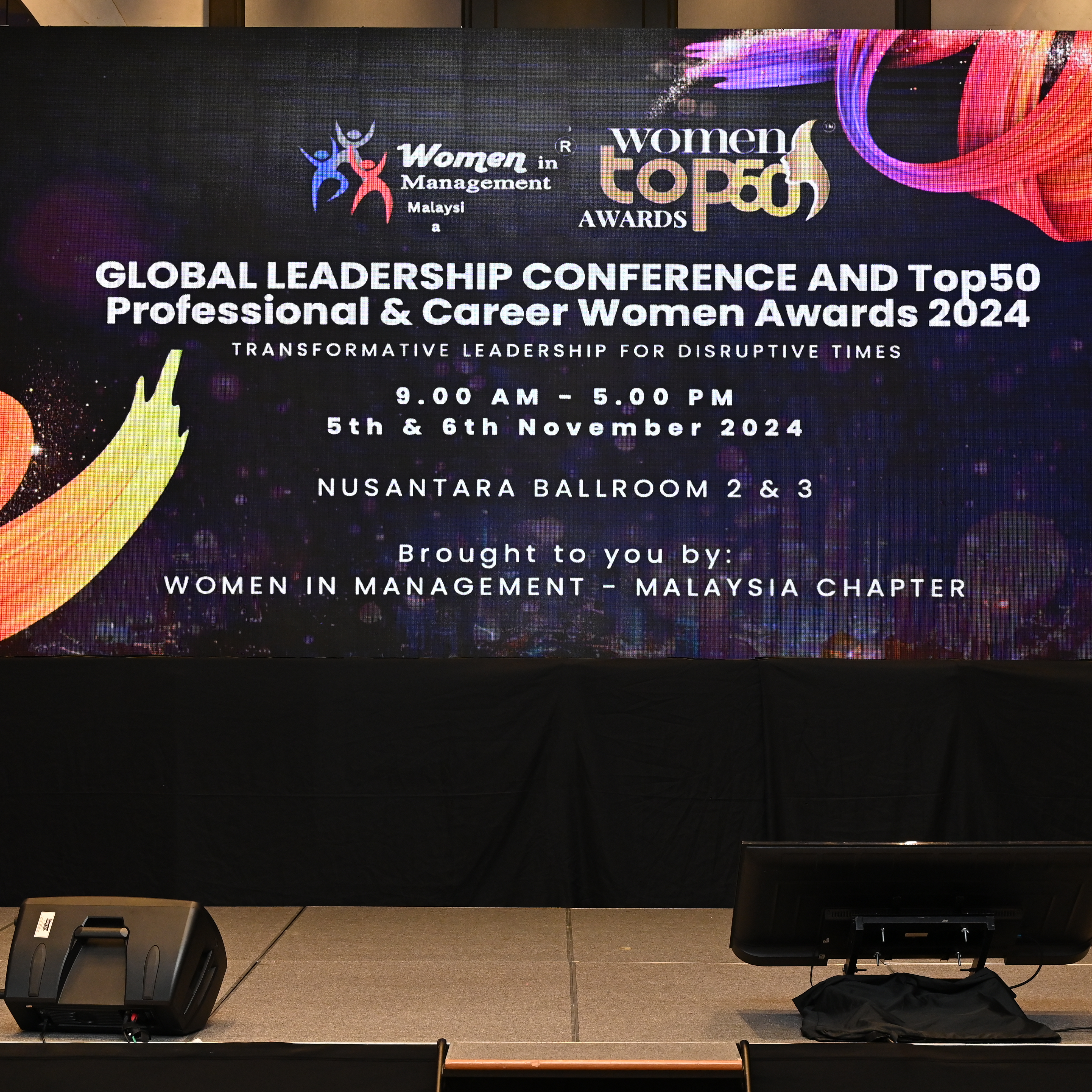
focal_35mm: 62
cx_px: 541
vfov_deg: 27.7
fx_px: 2213
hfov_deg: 27.7
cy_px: 540
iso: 2000
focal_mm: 48
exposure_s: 1/200
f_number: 4
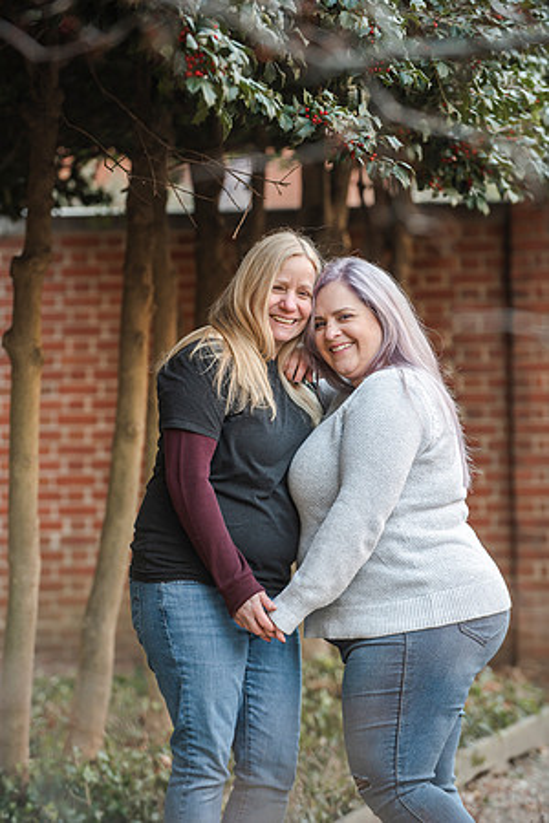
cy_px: 412
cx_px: 274
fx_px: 3545
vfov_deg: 13.2
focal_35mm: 155
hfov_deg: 8.9
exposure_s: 1/250
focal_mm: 155
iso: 400
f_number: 4
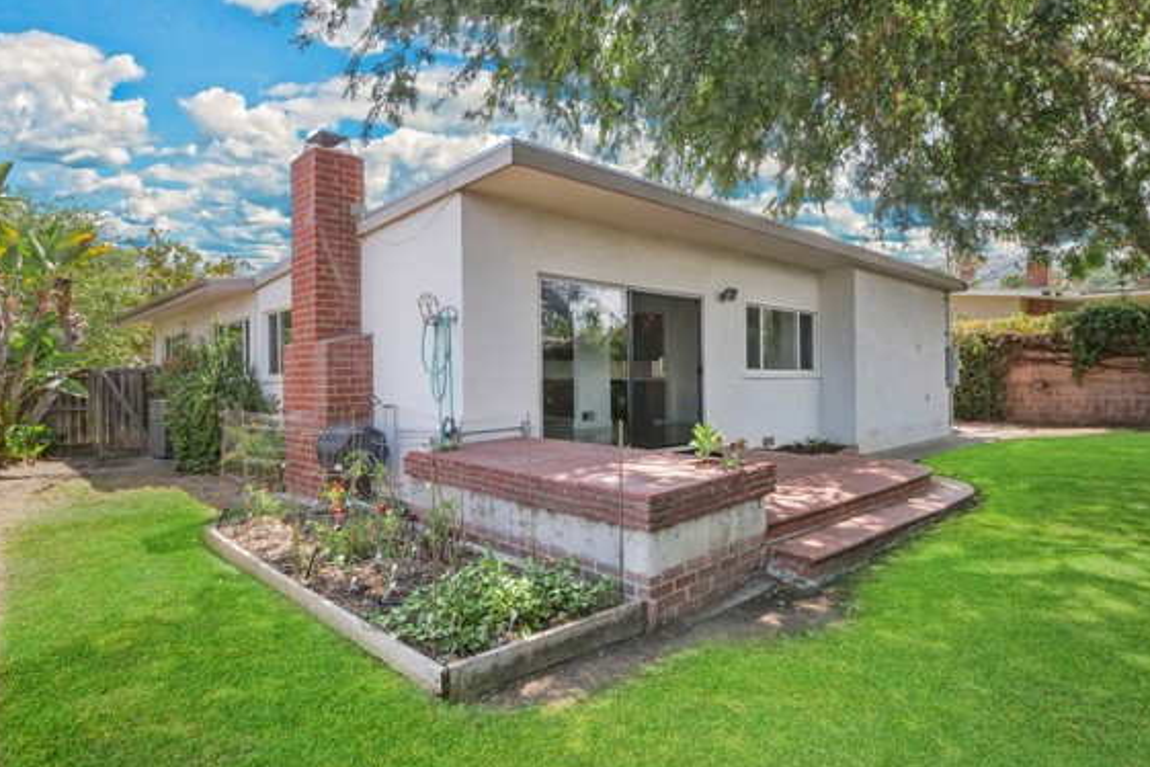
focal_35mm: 19
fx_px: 607
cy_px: 361
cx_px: 580
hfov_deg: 86.9
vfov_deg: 64.5
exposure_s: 1/80
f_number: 11
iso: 200
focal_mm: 8
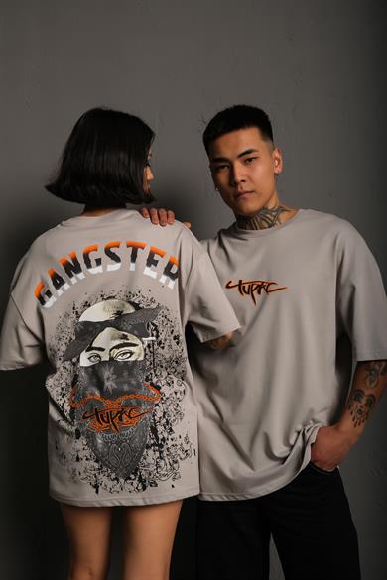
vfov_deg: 54.4
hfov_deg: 37.9
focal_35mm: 35
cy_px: 290
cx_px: 194
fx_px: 564
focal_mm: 23.3
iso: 160
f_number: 5
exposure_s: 1/160
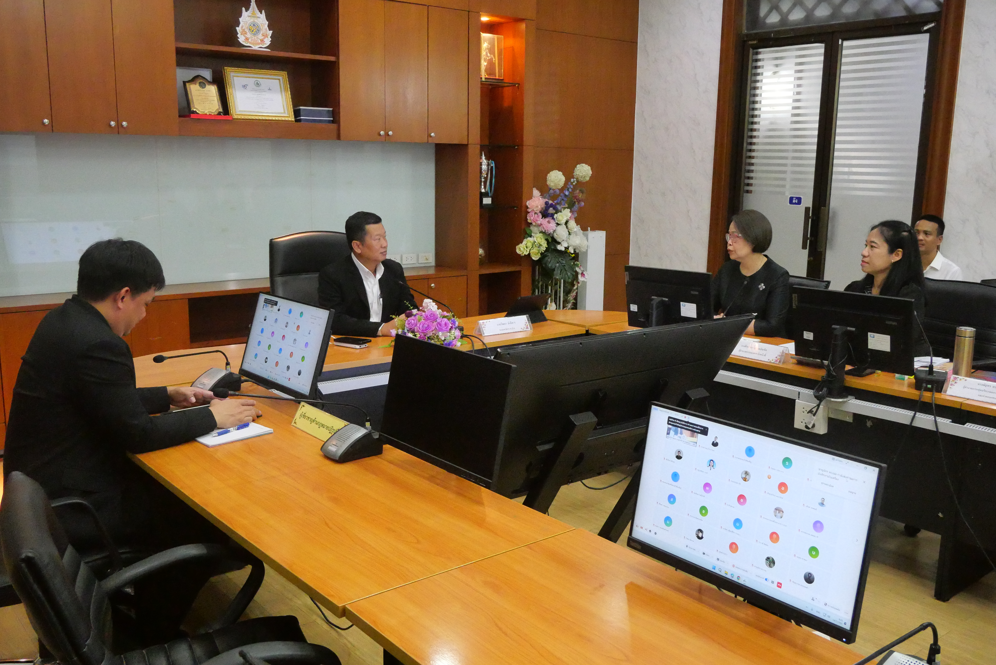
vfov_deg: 42.4
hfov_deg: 60.3
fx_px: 858
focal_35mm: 31
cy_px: 332
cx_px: 498
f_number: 5.6
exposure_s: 1/160
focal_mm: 15
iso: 6400
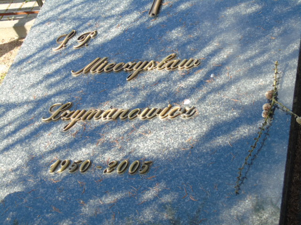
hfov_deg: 31.2
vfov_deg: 23.7
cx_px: 150
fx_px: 539
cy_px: 112
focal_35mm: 62
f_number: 4.5
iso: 80
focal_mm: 11
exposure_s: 1/60
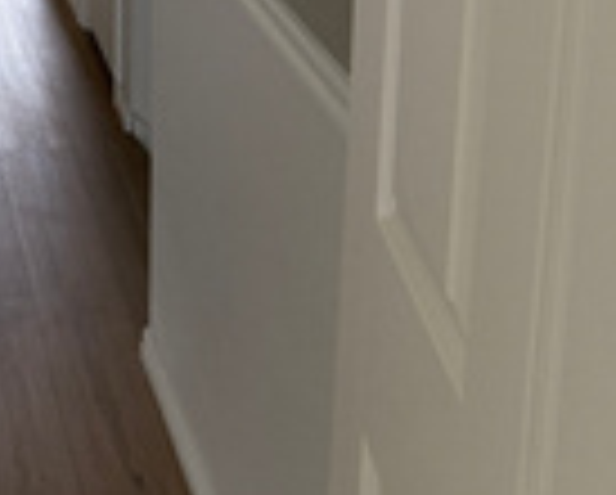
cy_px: -238
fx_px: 1497
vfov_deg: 17.0
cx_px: -139
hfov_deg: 21.5
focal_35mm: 82
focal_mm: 6.76
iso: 200
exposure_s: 1/157
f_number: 1.78
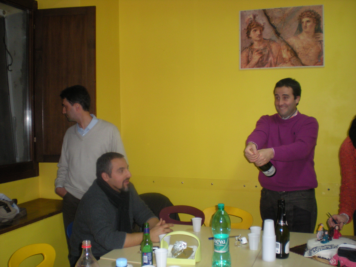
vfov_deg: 37.7
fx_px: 391
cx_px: 178
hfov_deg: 49.0
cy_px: 134
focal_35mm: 38
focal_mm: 6.3
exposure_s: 1/60
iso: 201
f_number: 3.1
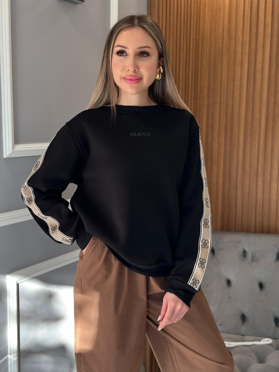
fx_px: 516
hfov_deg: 30.3
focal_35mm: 48
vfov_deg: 39.7
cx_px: 140
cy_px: 186
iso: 100
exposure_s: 1/121
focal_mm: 6.86
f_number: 1.78
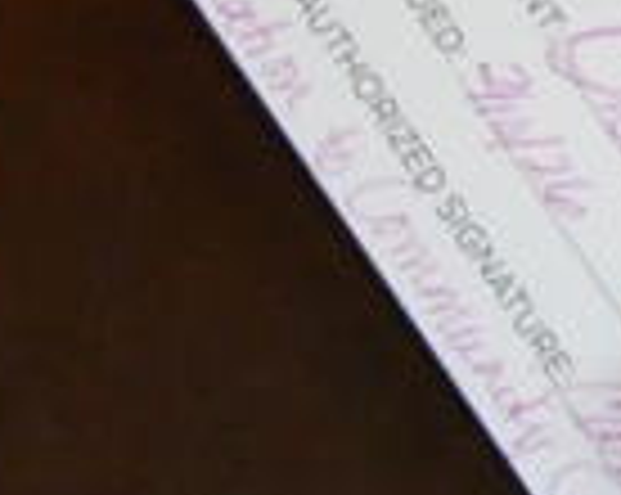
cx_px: 1958
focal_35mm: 414
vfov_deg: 3.7
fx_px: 7598
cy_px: 934
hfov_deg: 4.5
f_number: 4.4
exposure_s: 1/60
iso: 800
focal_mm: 11.7
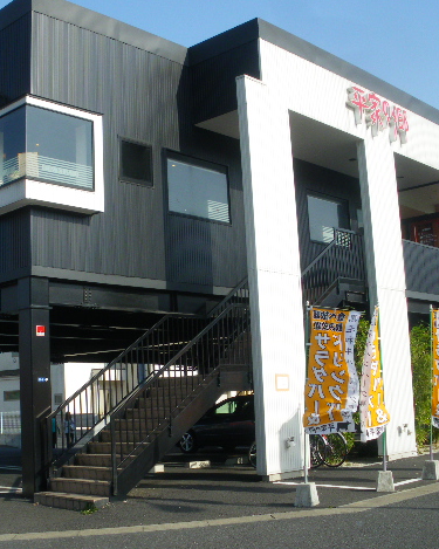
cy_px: 275
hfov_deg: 31.4
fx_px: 780
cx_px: 177
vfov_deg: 38.8
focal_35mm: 48
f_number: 5.4
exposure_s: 1/250
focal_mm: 6.3
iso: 100
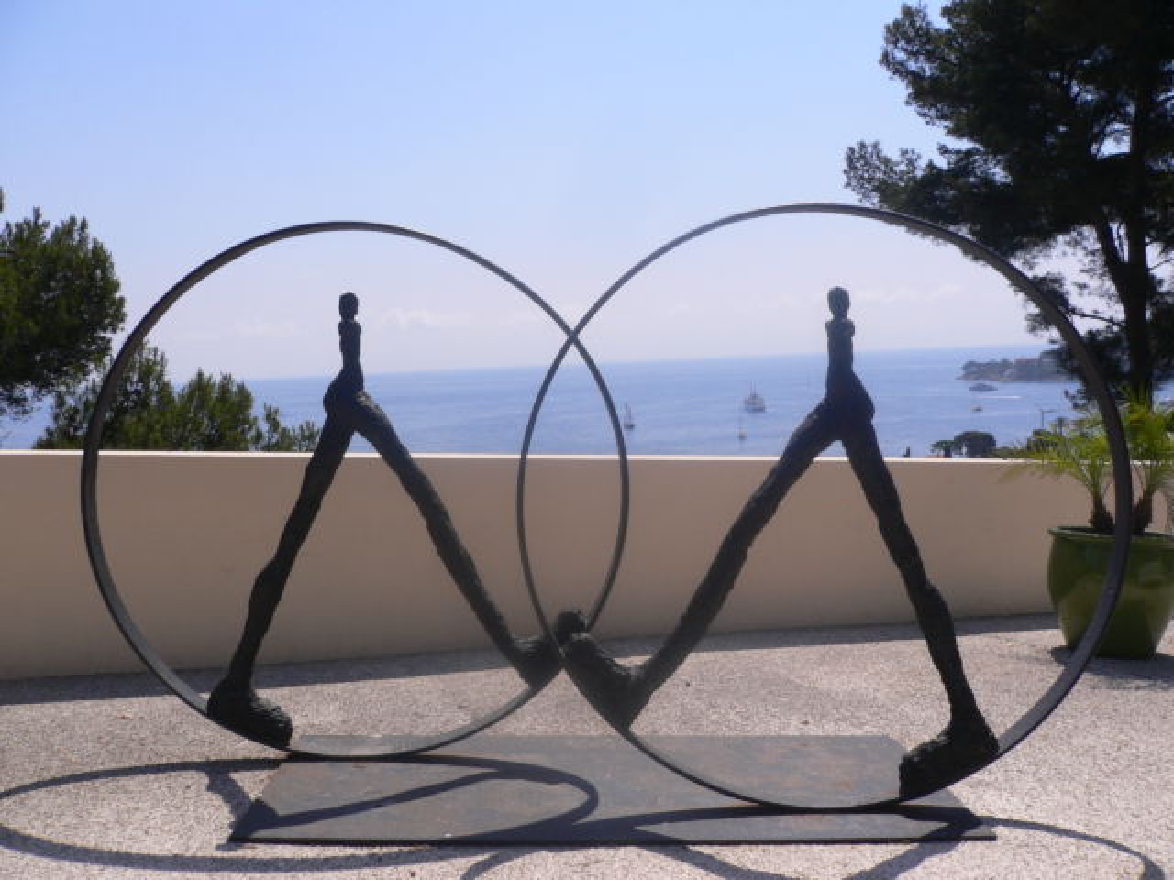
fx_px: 1187
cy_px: 440
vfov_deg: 40.7
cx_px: 587
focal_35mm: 35
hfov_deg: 52.6
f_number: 5.6
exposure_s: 1/500
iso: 80
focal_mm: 5.8
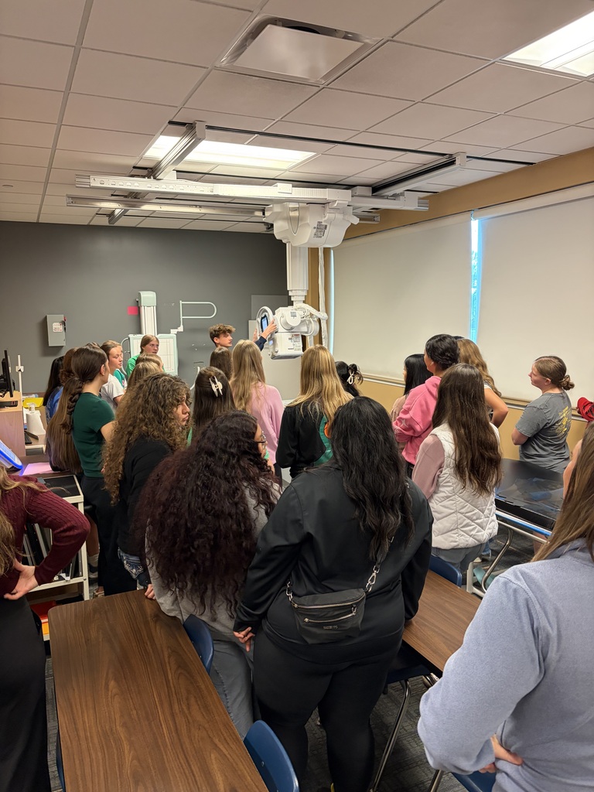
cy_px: 396
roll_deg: +1.4
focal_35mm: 26
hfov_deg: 53.1
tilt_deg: -9.1
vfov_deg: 67.3
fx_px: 595
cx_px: 297
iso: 250
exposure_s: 1/60
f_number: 1.6
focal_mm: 5.96
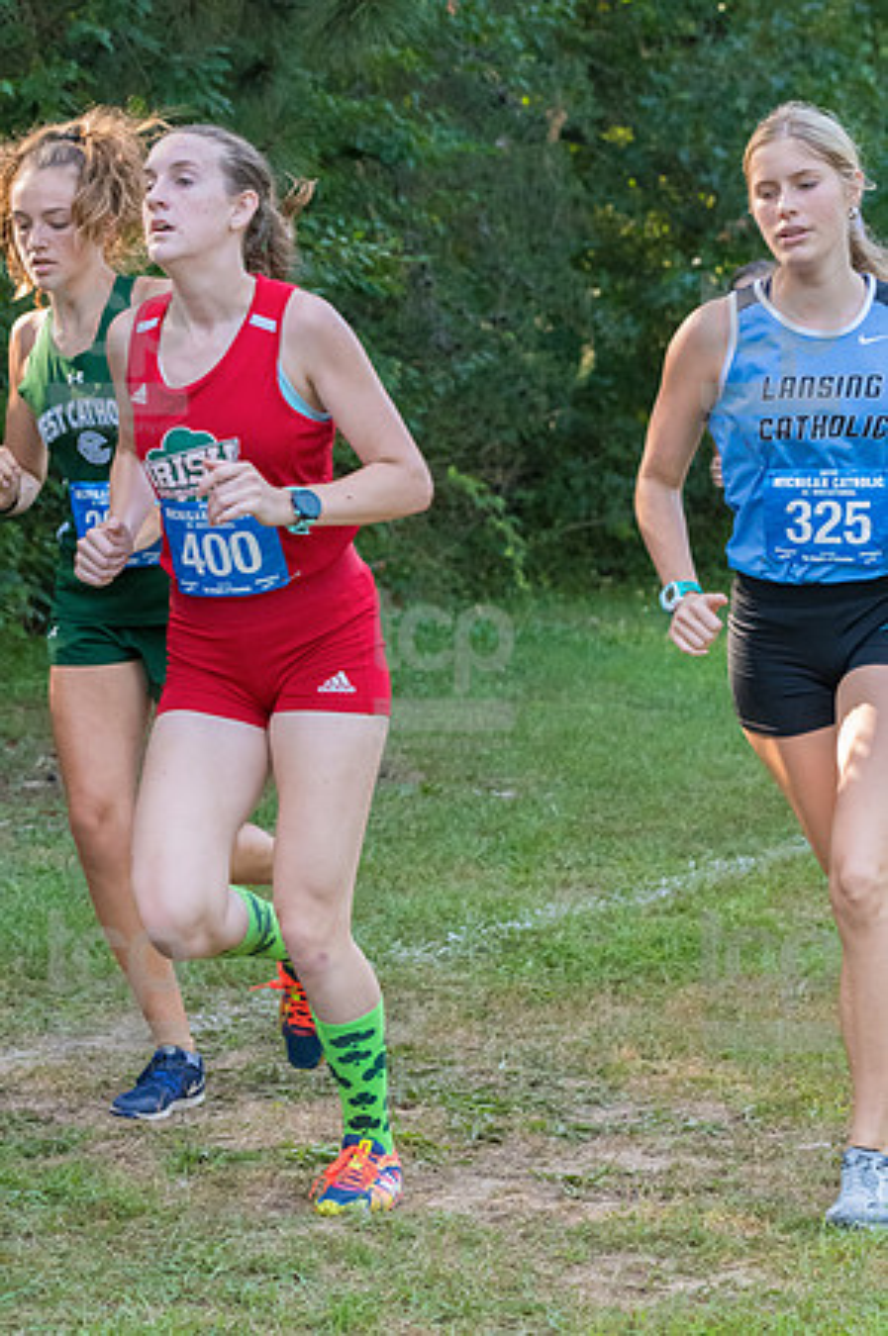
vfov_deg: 19.5
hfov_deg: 13.0
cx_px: 444
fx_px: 3894
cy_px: 668
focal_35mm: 105
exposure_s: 1/1600
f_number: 5
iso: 3200
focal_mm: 70
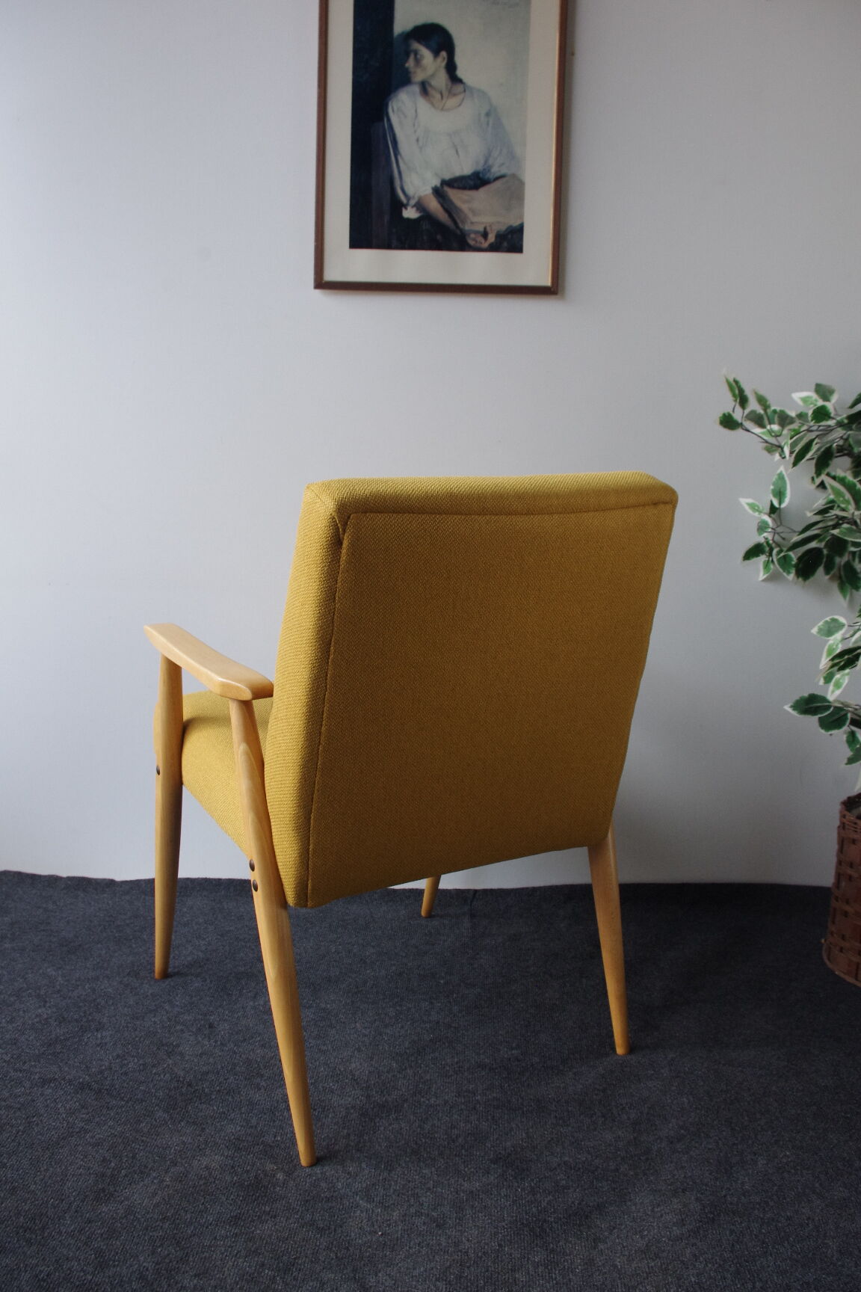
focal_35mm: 30
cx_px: 430
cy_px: 646
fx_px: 1076
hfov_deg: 43.6
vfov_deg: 61.9
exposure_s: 1/50
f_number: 8
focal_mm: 20
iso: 800
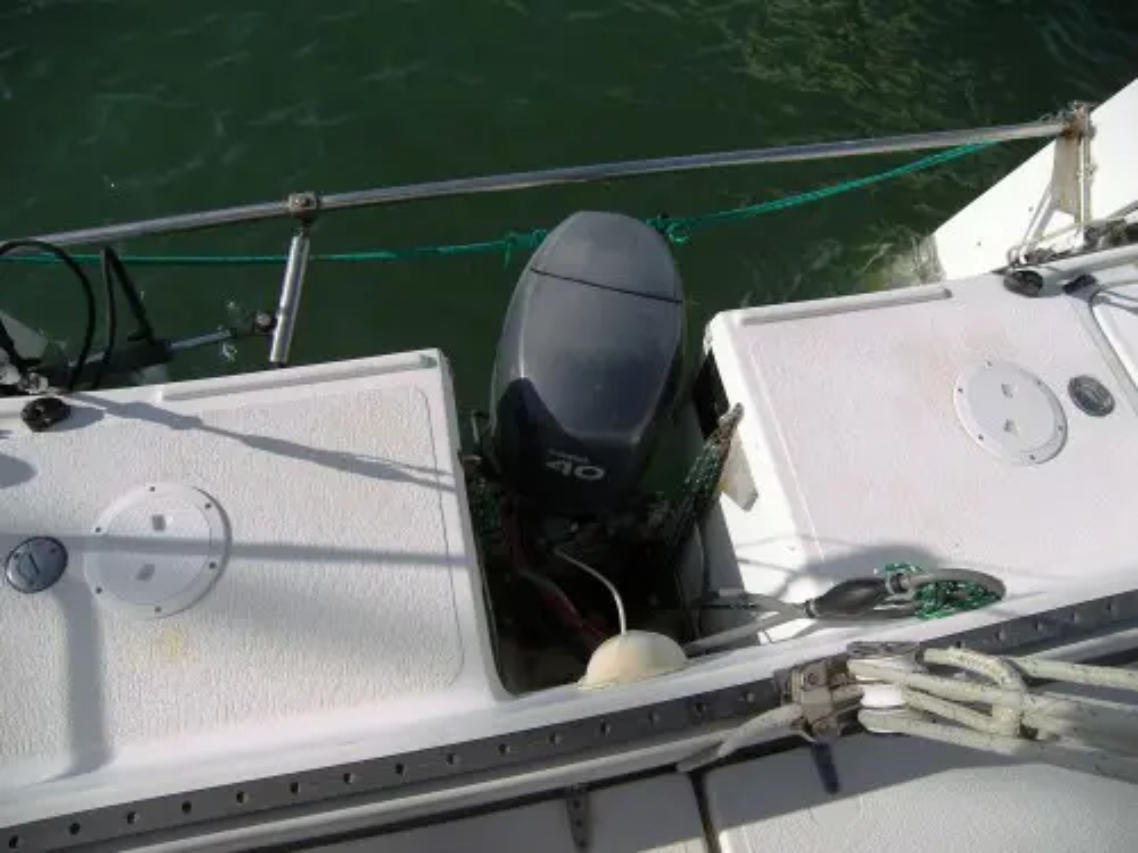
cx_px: 569
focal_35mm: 24
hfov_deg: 71.6
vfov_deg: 56.8
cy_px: 426
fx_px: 789
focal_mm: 5
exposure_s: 1/1600
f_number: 2.8
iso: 50
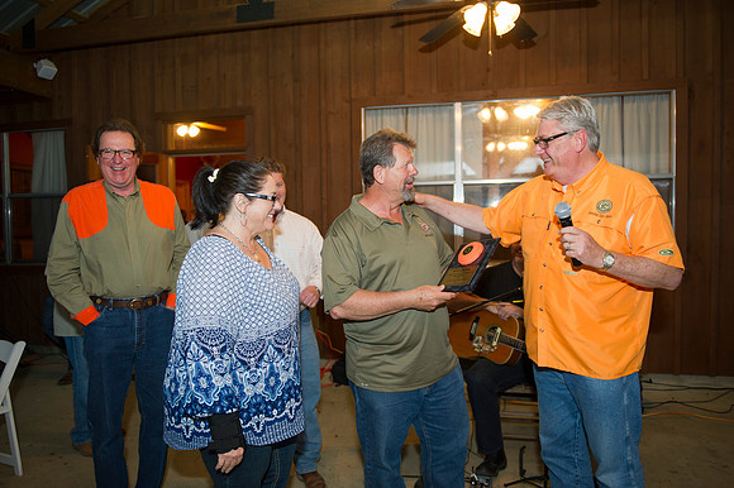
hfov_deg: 67.4
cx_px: 367
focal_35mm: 27
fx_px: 550
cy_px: 244
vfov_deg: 47.9
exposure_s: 1/60
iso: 800
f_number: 2.8
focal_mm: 27
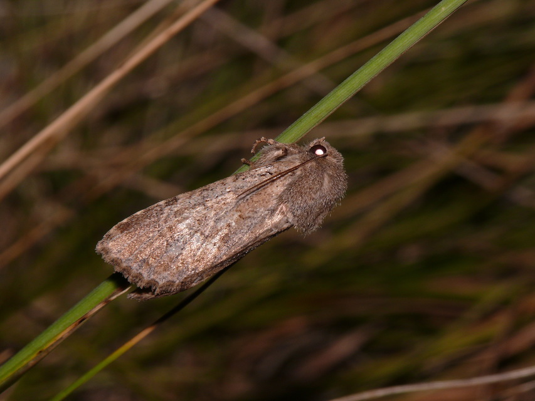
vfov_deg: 5.6
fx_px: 4096
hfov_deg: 7.5
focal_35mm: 265
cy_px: 200
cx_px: 268
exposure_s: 1/640
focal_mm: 56.1
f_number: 11
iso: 100
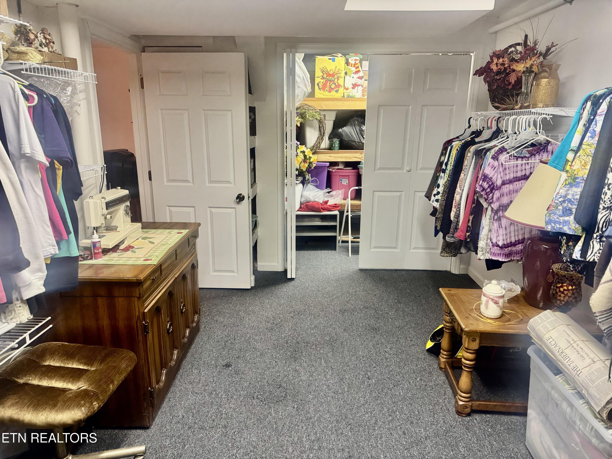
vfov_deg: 56.8
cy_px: 230
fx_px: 424
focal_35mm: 24
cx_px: 306
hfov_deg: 71.6
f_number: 1.78
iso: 320
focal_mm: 6.76
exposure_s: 1/60
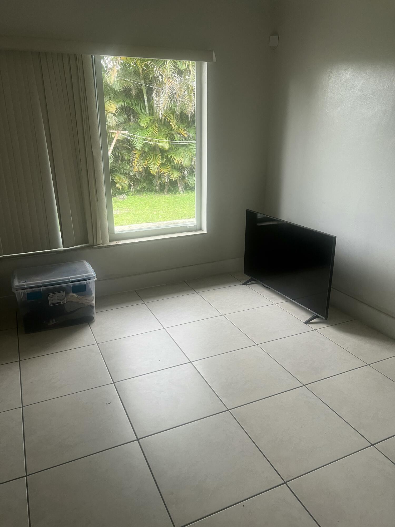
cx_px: 198
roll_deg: +0.3
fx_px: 396
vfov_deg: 67.3
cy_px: 264
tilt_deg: -18.5
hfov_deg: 53.1
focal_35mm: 26
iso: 100
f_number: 1.5
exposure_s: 1/60
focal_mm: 5.7
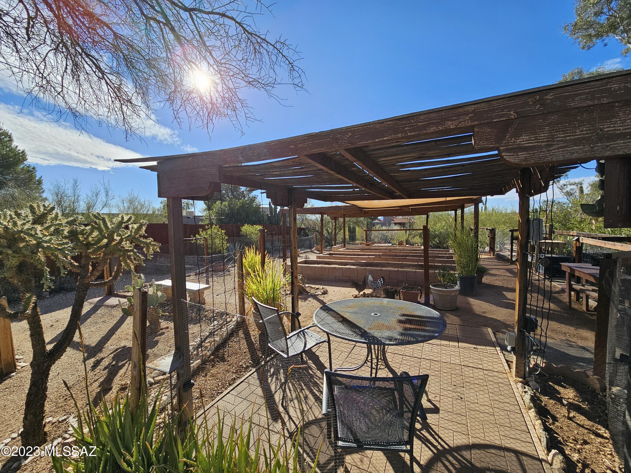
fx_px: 237
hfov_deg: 106.2
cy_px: 236
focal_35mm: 13
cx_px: 316
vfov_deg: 89.9
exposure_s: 1/1936
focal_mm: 2.2
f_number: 2.2
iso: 50
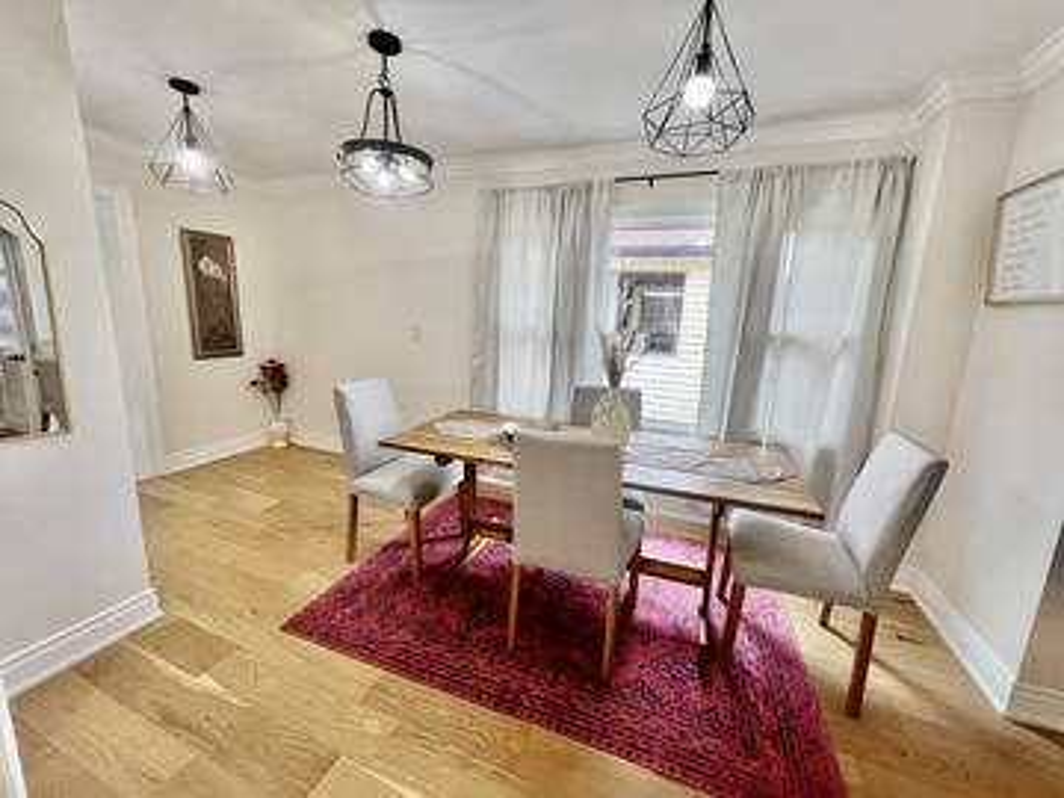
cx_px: 532
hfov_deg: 106.2
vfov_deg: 89.9
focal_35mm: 13
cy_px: 399
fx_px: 400
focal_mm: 1.57
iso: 100
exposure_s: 1/120
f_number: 1.8
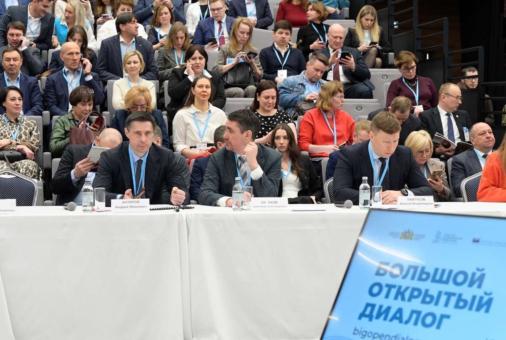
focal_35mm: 77
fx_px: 1085
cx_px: 253
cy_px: 170
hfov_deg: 26.3
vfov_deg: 17.8
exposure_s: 1/100
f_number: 5.6
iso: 1600
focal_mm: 77
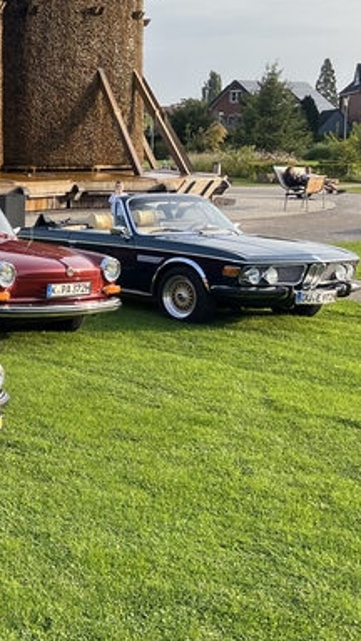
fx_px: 1004
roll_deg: +0.6
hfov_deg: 17.2
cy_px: 237
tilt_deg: -6.4
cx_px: -262
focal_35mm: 59
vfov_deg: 35.2
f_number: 1.6
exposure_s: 1/885
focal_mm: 5.1
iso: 50
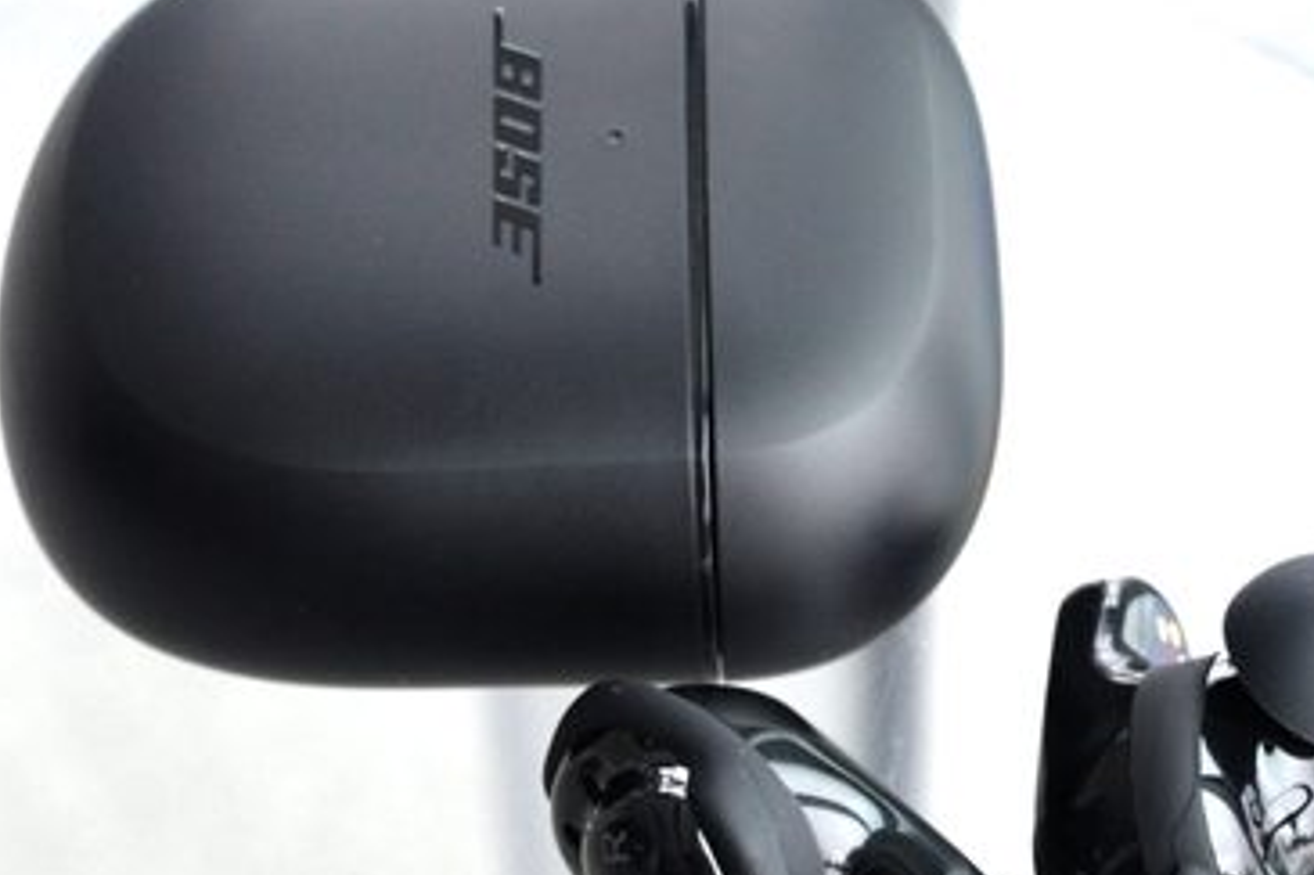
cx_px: 932
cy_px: 555
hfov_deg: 26.1
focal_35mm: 77
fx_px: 2809
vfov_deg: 17.7
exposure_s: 1/100
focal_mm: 26
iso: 400
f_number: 5.6
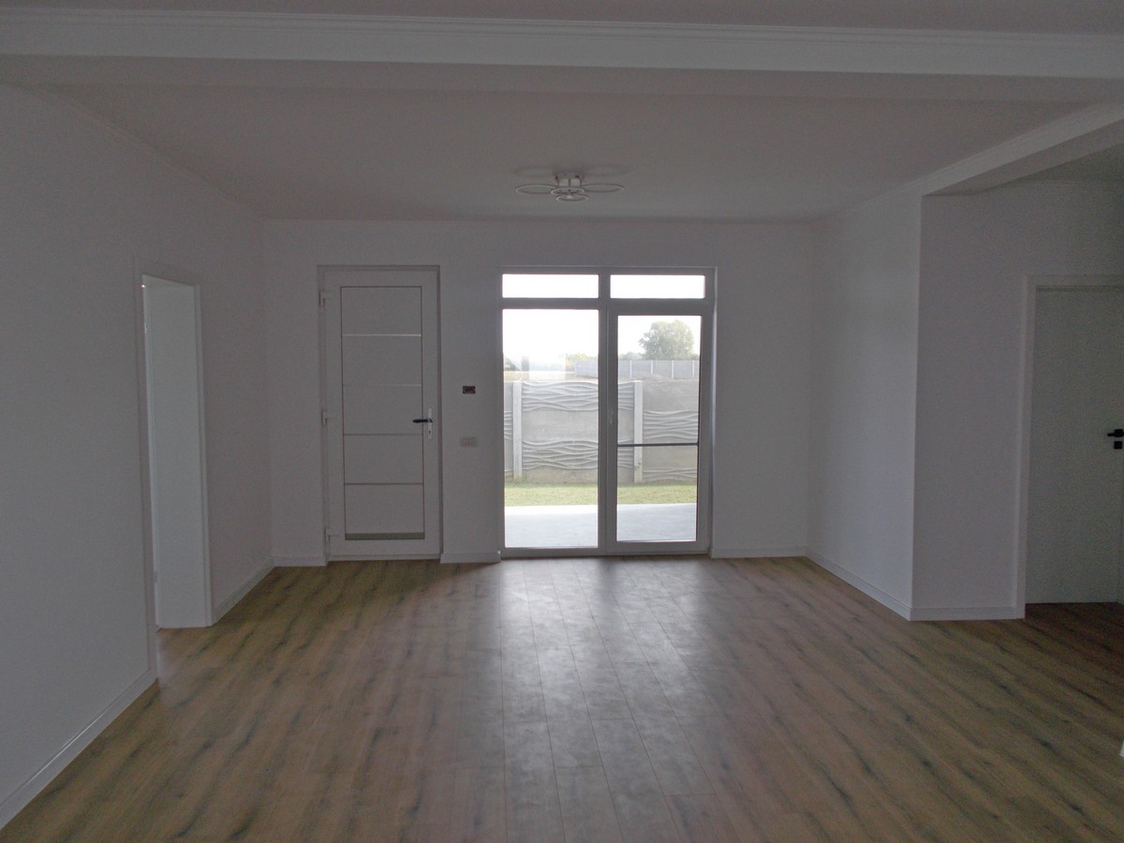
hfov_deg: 67.3
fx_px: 844
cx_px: 562
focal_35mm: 26
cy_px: 422
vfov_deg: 53.1
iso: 80
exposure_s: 1/80
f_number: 3.2
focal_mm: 4.6
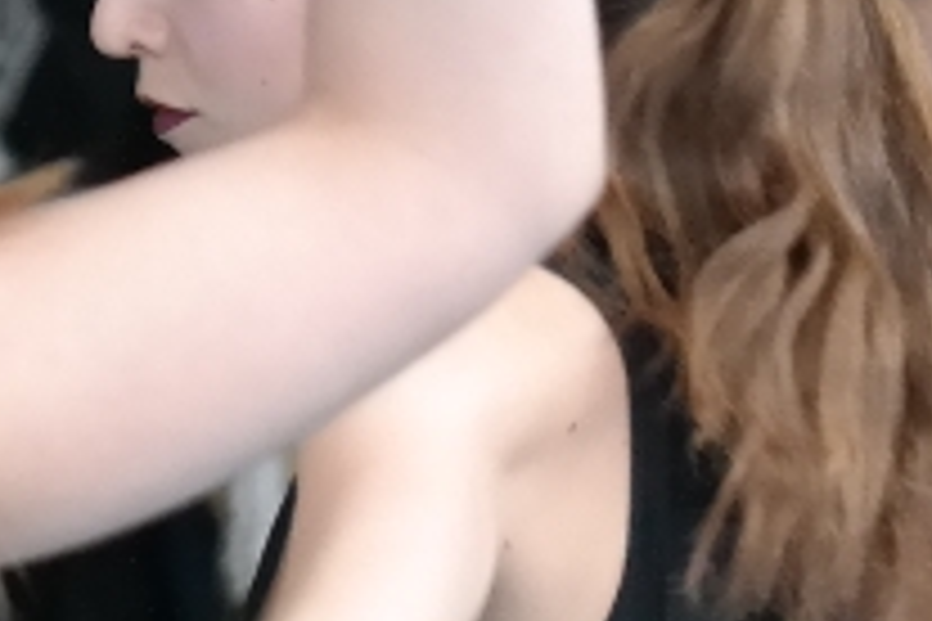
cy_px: 1494
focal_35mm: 1549
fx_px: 40099
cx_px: -2278
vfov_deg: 0.9
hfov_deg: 1.3
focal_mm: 130
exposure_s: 1/160
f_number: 5
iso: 1600
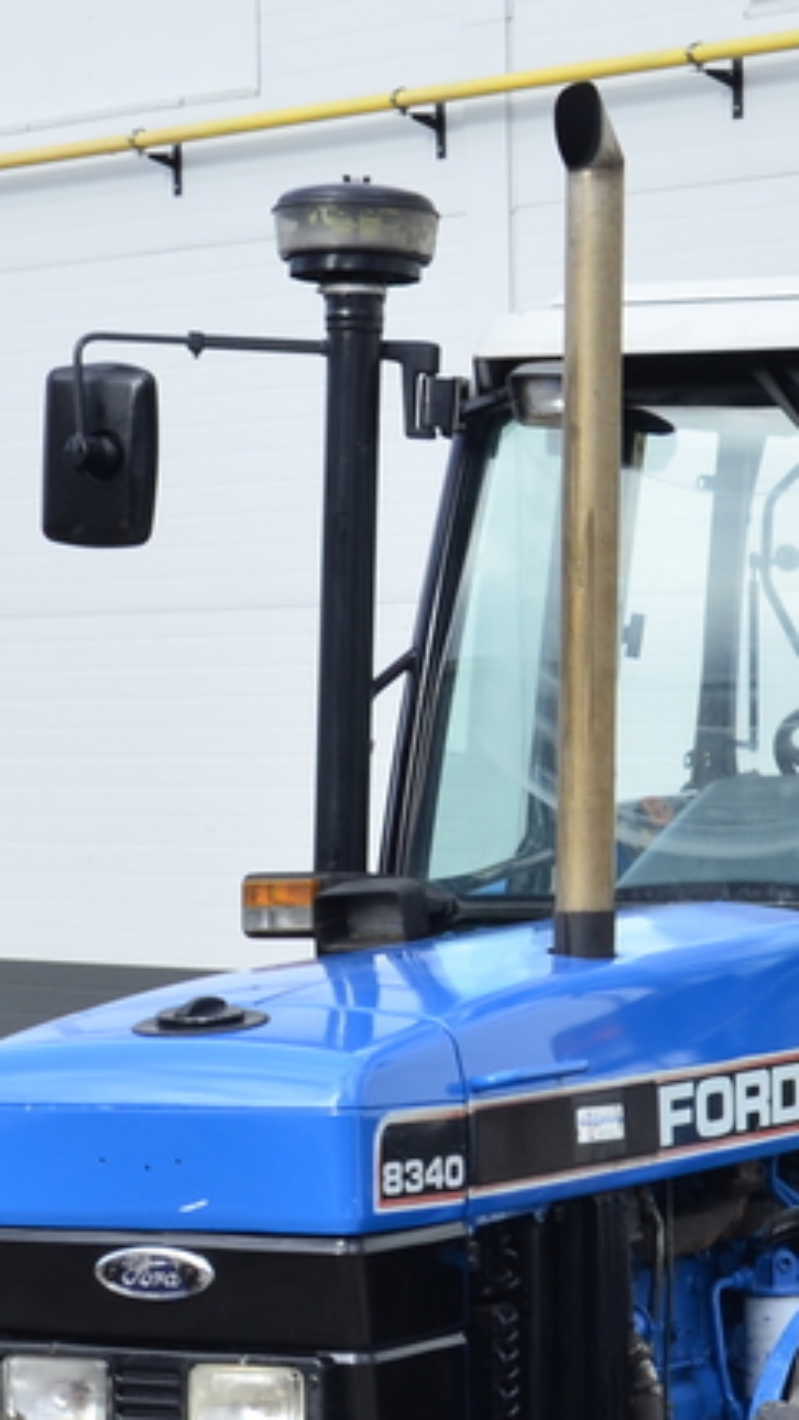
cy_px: 1156
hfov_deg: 8.6
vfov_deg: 15.2
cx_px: 898
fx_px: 5271
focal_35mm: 140
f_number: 10
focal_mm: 30
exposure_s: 1/100
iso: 125
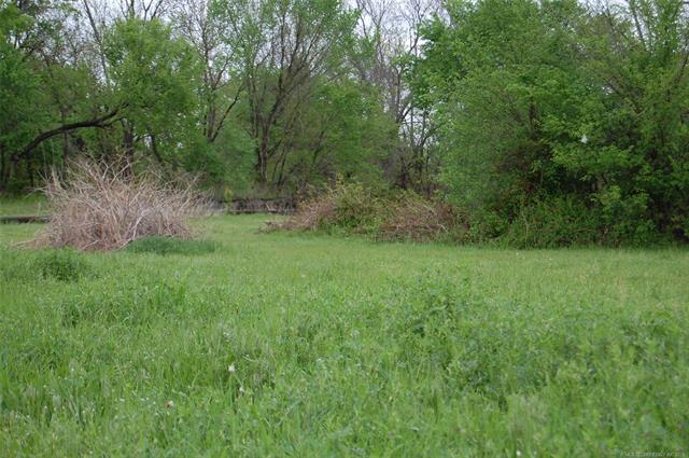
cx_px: 344
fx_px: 1577
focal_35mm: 82
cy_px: 229
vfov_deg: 16.5
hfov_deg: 24.6
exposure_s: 1/125
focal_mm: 55
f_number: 5.6
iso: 220
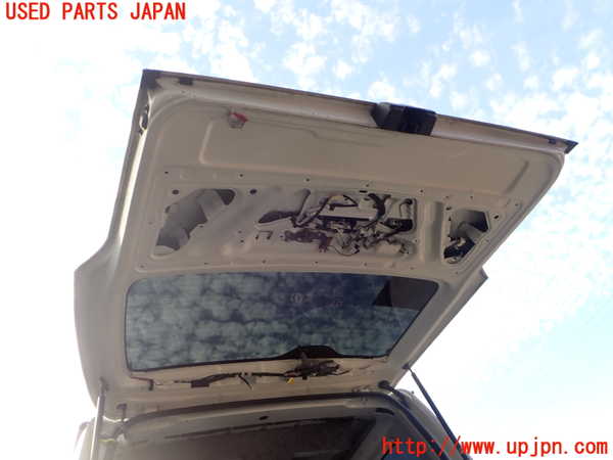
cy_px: 230
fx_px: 531
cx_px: 306
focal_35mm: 30
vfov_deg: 46.8
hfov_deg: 60.0
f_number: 3.2
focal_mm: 5.4
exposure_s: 1/200
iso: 100
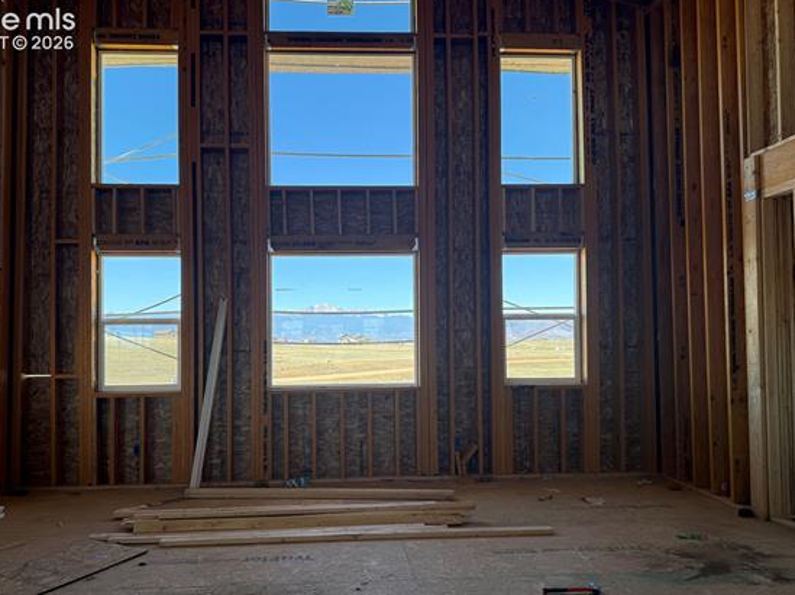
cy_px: 316
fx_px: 643
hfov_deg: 63.4
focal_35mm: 28
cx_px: 362
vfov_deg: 49.7
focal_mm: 6.76
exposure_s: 1/481
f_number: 1.78
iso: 100
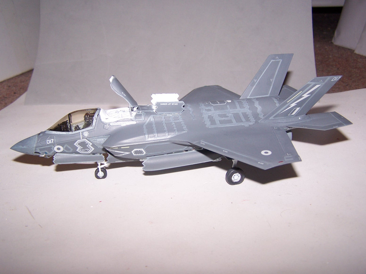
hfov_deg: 49.0
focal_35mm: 38
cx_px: 183
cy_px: 137
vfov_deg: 37.7
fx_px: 402
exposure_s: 1/60
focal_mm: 6.3
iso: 80
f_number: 2.8
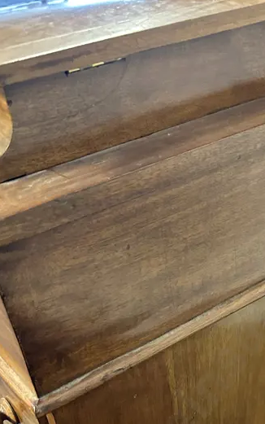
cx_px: 224
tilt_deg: -40.8
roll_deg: +3.6
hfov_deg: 25.3
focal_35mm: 50
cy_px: 370
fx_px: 577
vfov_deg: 38.0
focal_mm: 6.86
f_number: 1.78
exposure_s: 1/33
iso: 800
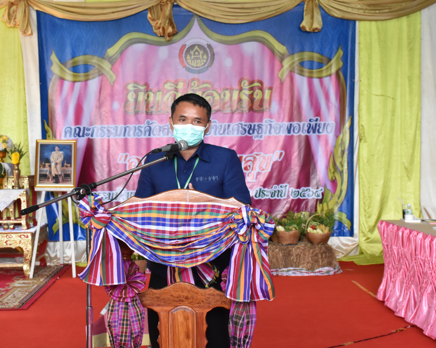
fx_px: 839
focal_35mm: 65
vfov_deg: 23.5
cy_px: 174
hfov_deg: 29.1
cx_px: 196
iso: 2500
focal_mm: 38
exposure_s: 1/80
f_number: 8
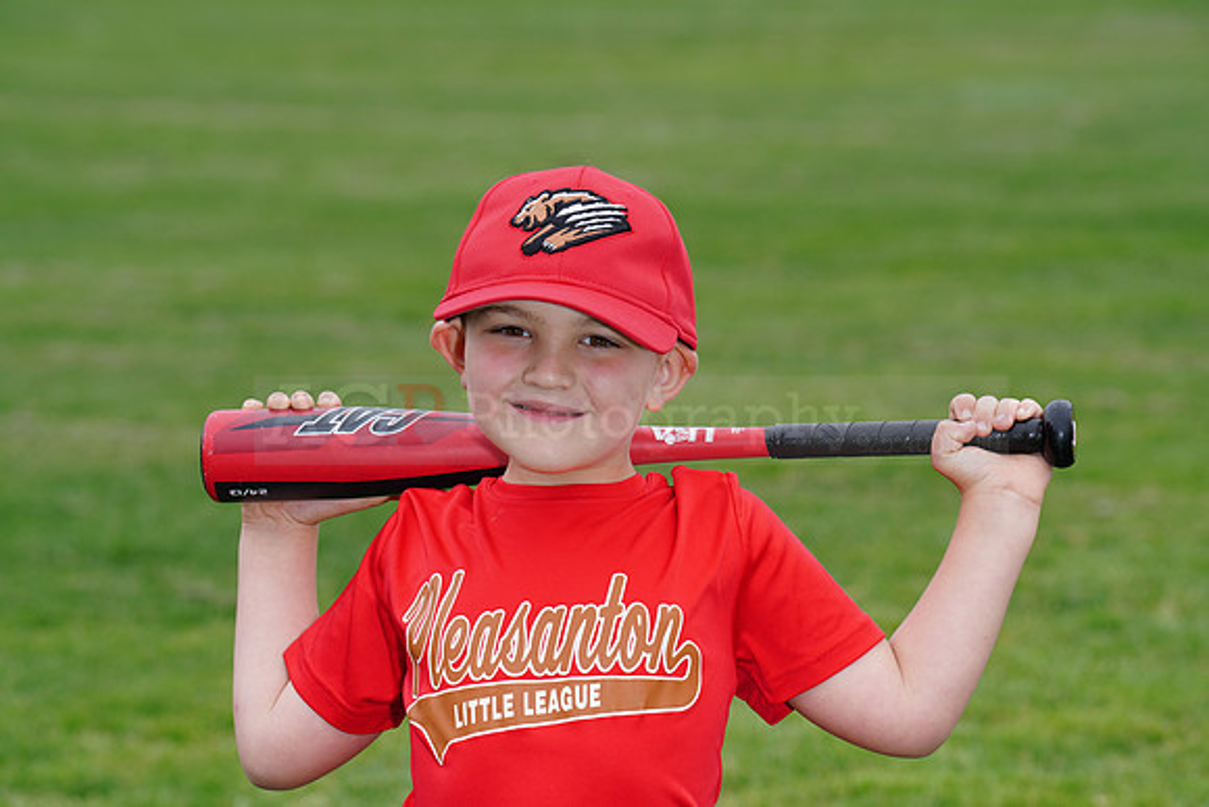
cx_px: 604
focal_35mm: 200
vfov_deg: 6.9
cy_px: 404
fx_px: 6718
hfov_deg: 10.3
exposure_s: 1/250
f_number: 9
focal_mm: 200
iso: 200
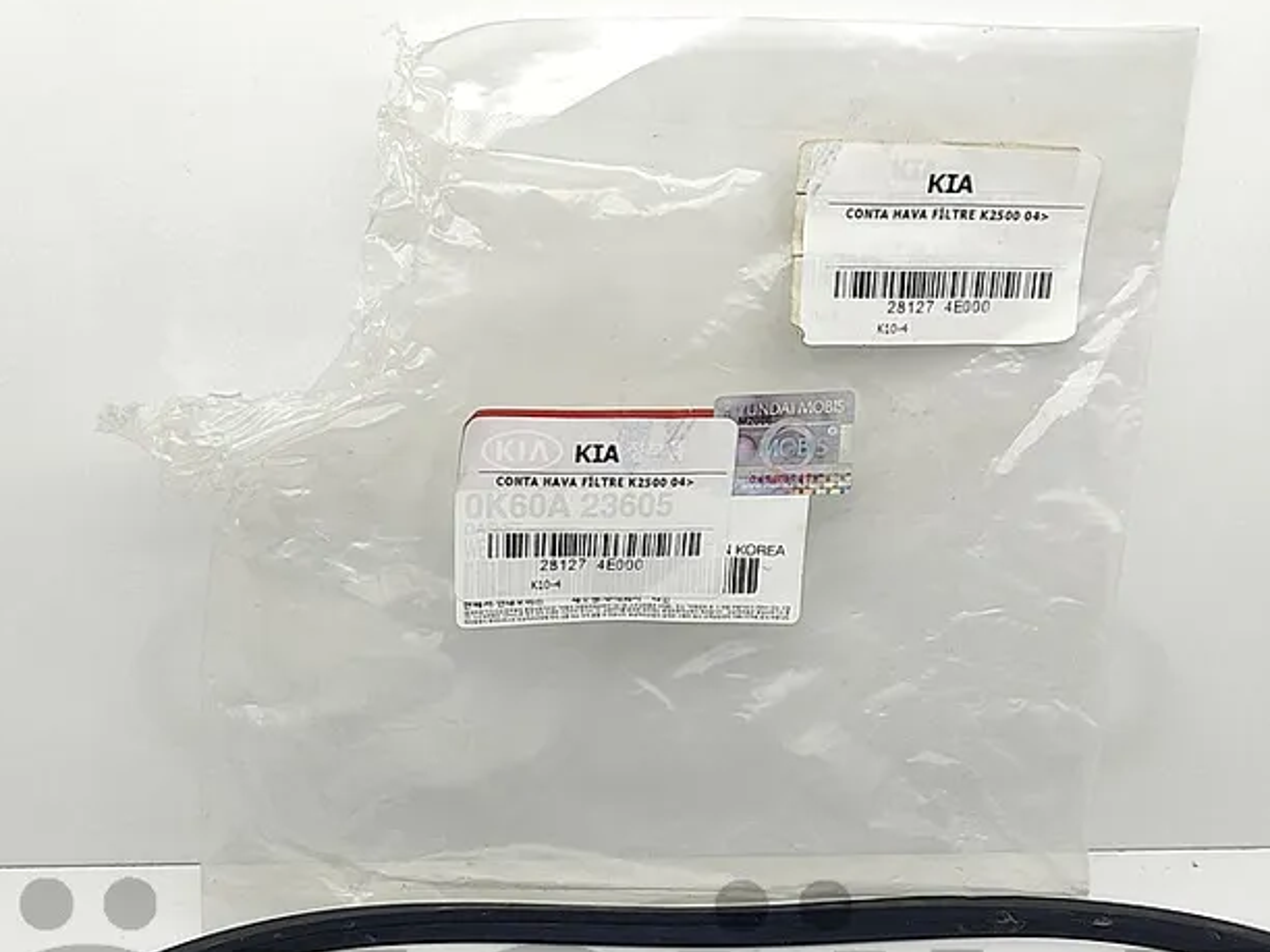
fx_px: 1871
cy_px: 805
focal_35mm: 51
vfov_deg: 27.8
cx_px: 581
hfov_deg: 37.5
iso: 100
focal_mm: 4.74
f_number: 1.79
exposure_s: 1/225
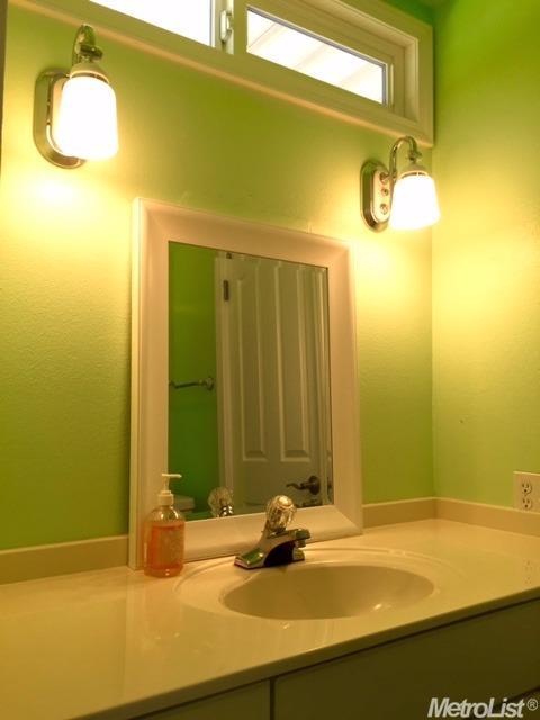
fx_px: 603
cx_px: 270
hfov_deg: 48.2
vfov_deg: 61.7
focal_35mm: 29
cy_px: 360
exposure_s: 1/60
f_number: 2.2
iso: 32
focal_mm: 4.15
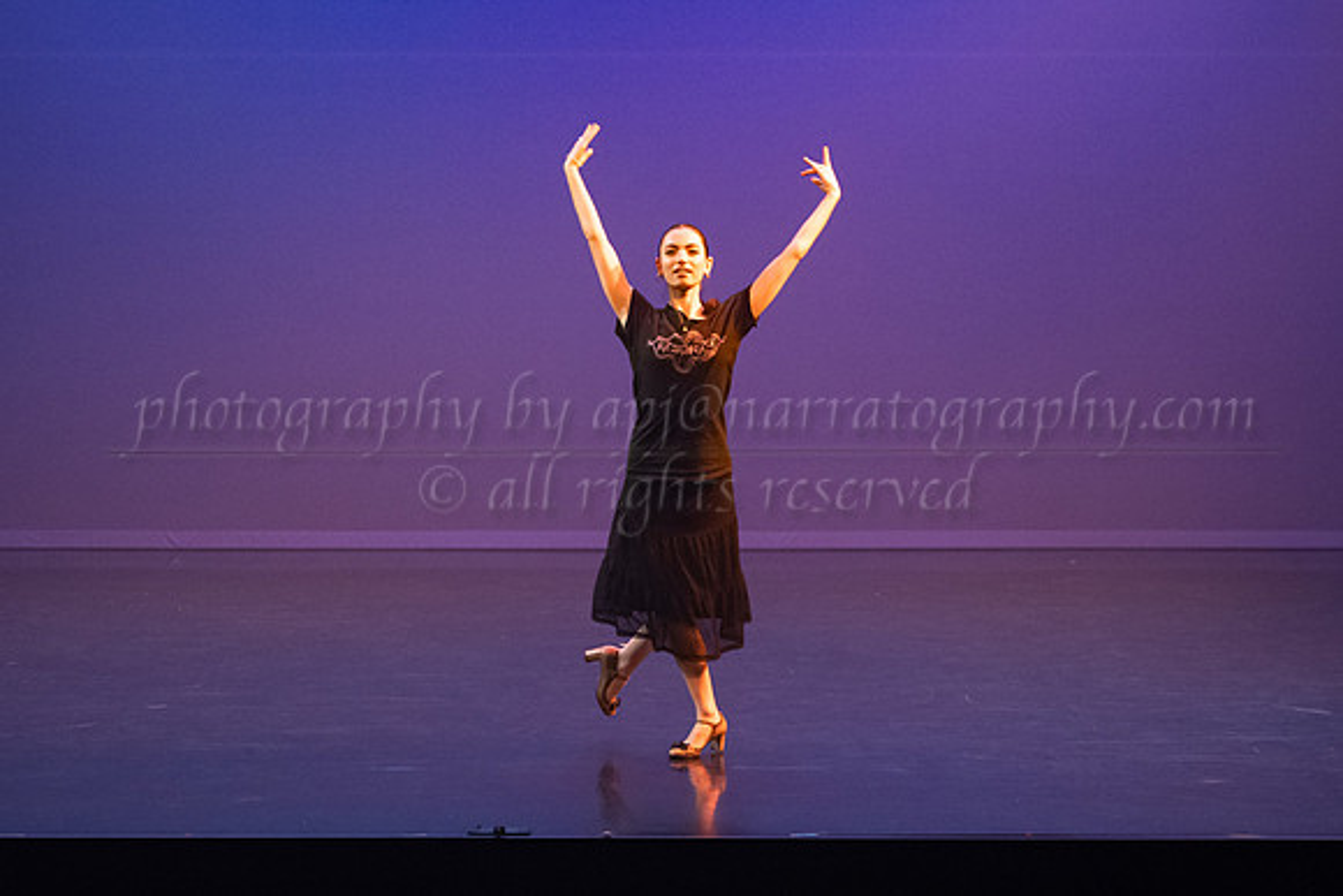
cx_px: 665
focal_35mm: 108
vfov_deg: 12.6
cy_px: 494
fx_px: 4042
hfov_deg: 18.9
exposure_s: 1/400
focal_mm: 75
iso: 4000
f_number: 4
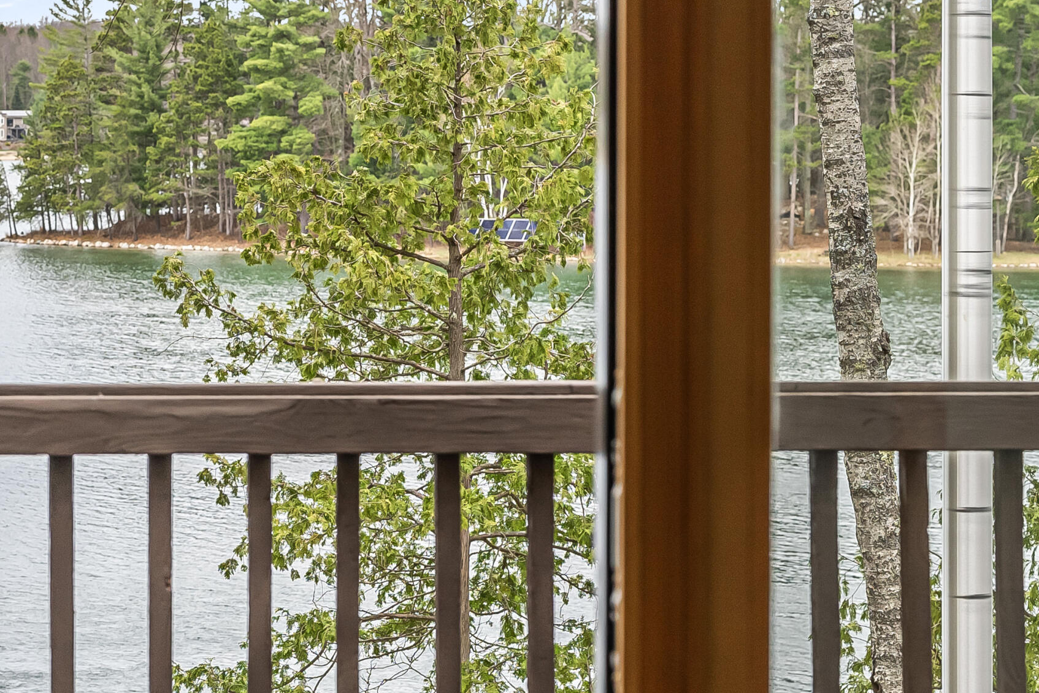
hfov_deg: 18.6
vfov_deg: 12.7
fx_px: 3118
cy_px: 323
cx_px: 135
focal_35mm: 108
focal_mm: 61
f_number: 5.6
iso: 640
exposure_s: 1/640
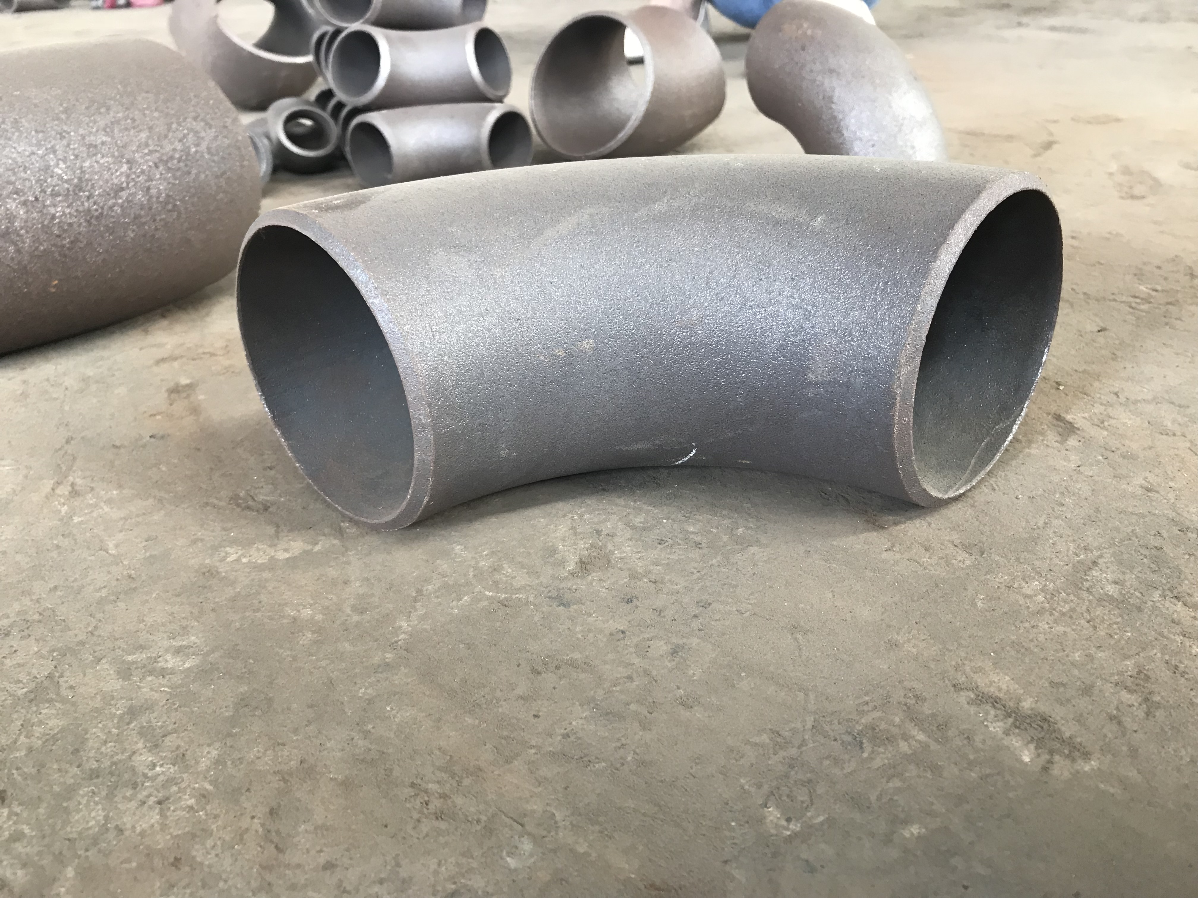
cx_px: 599
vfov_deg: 49.7
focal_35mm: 28
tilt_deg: -27.4
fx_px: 969
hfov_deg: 63.4
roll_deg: +2.8
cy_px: 449
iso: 32
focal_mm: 3.99
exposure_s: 1/24
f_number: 1.8
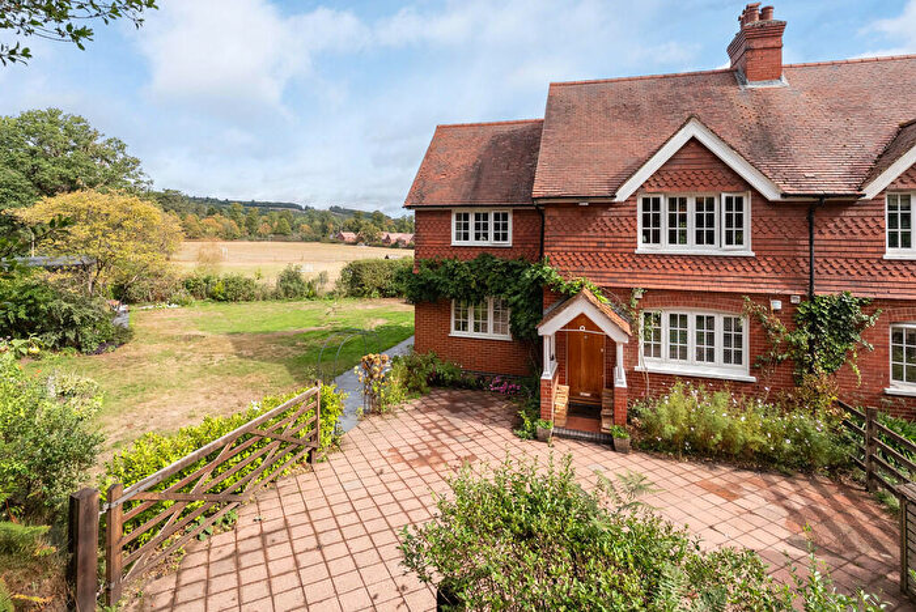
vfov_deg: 73.9
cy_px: 306
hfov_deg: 96.7
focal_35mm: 16
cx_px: 458
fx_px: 407
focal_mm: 16
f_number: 7.1
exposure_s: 1/3200
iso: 1600
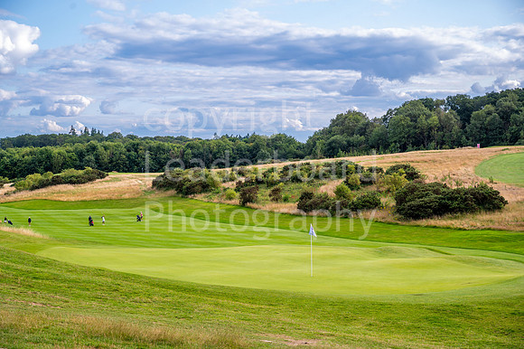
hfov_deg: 28.9
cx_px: 262
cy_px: 174
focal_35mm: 70
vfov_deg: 19.4
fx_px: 1018
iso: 200
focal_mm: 70
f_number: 5.6
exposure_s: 1/400
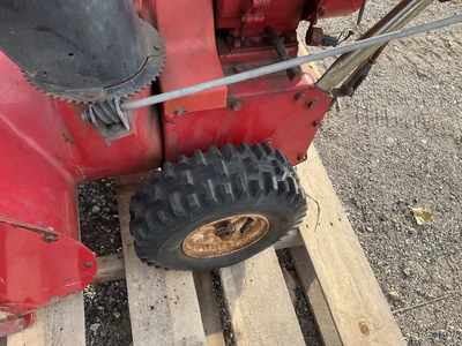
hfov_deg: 61.7
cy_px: 173
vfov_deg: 48.2
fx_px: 387
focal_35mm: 29
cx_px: 231
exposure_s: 1/425
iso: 25
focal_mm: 3
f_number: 1.8
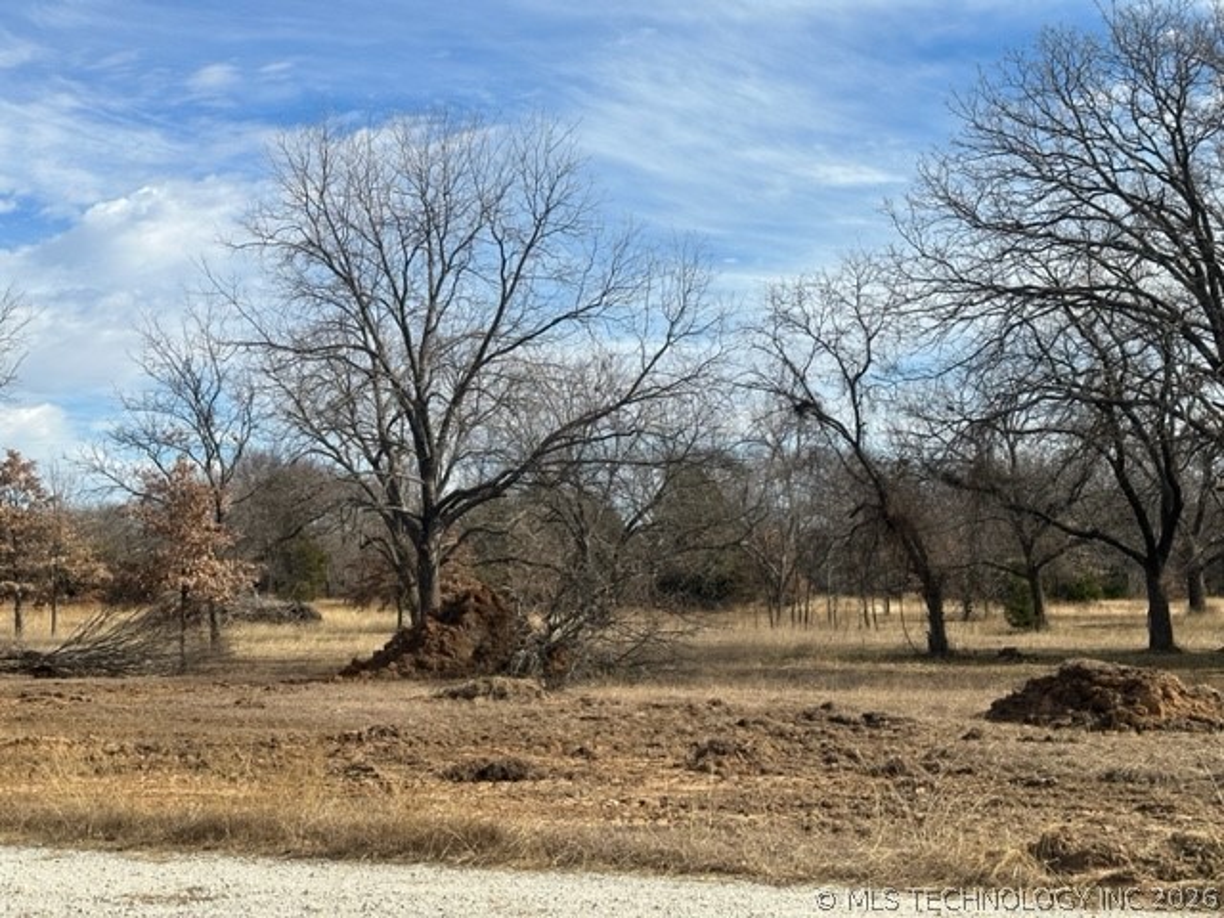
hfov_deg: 39.7
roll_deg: +1.1
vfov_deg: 30.3
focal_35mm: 48
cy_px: 459
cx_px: 612
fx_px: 1697
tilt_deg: +4.7
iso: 64
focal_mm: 6.86
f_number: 1.78
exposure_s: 1/3876
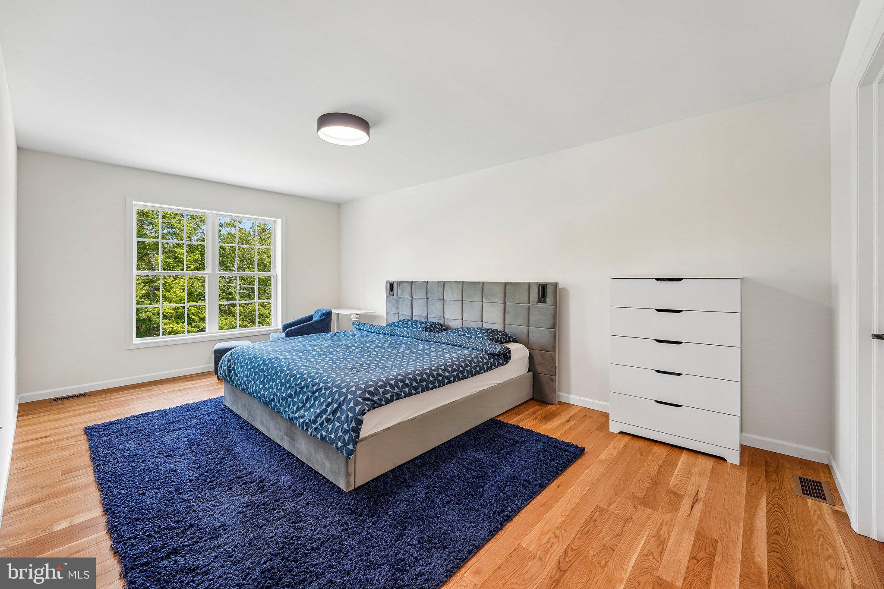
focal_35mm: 14
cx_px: 442
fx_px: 344
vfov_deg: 81.2
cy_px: 294
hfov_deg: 104.3
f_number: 8
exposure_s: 1/20
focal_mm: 14
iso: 500
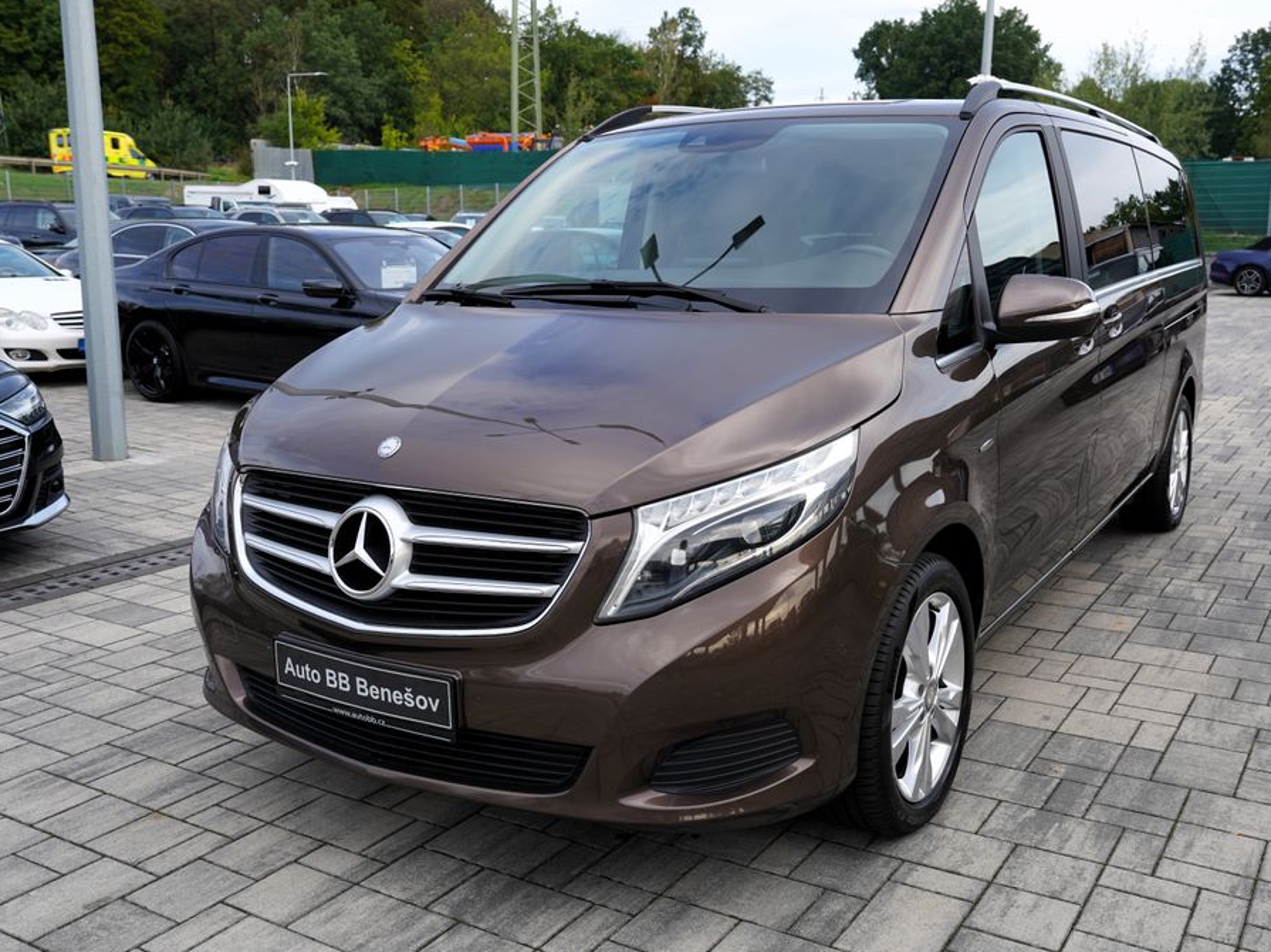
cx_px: 699
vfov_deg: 42.9
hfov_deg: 55.3
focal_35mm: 33
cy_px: 476
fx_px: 1212
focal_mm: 30
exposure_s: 1/125
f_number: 5.6
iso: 100
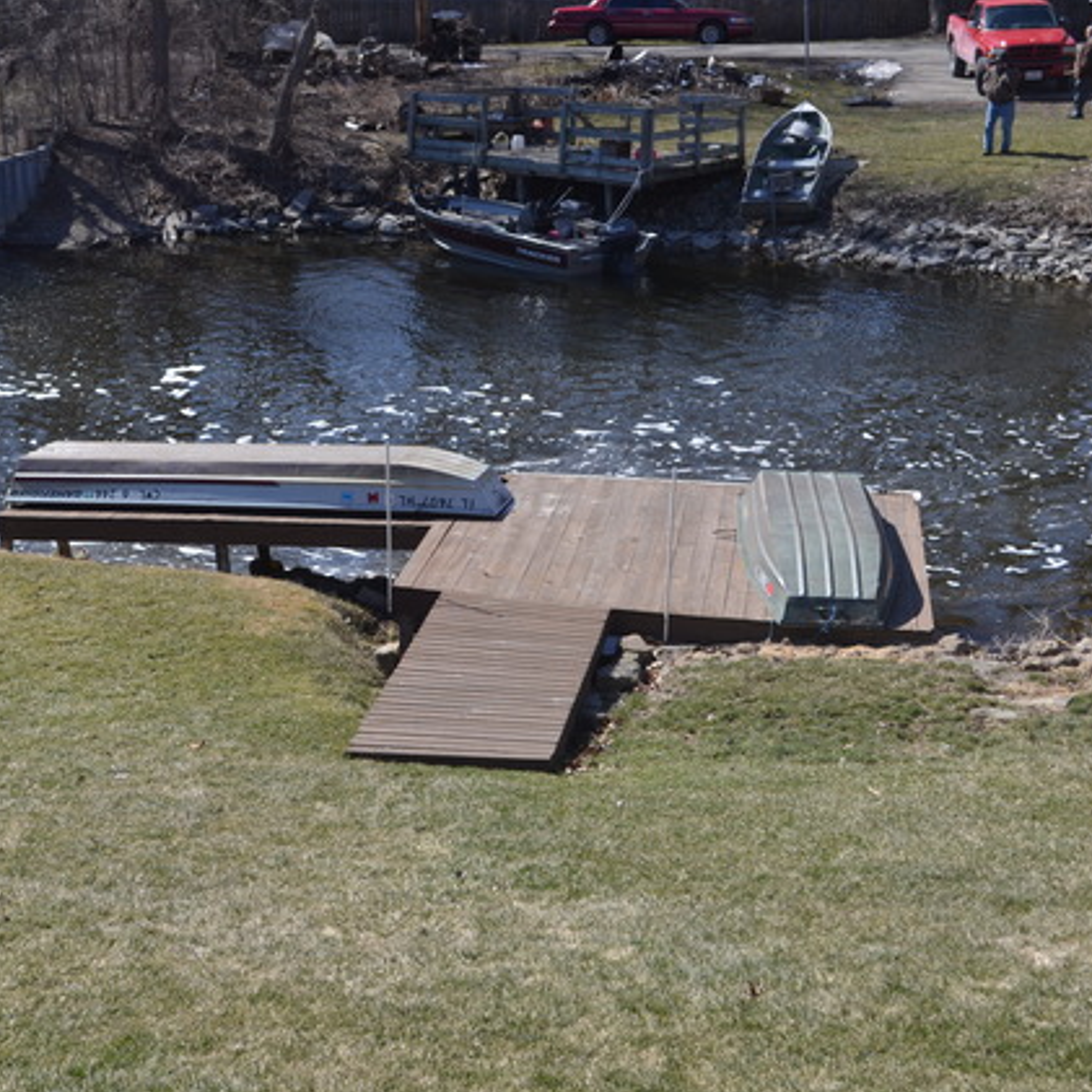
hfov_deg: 27.5
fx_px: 2213
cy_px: 551
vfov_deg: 27.7
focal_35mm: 62
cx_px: 342
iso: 100
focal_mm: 32
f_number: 7.1
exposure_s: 1/200
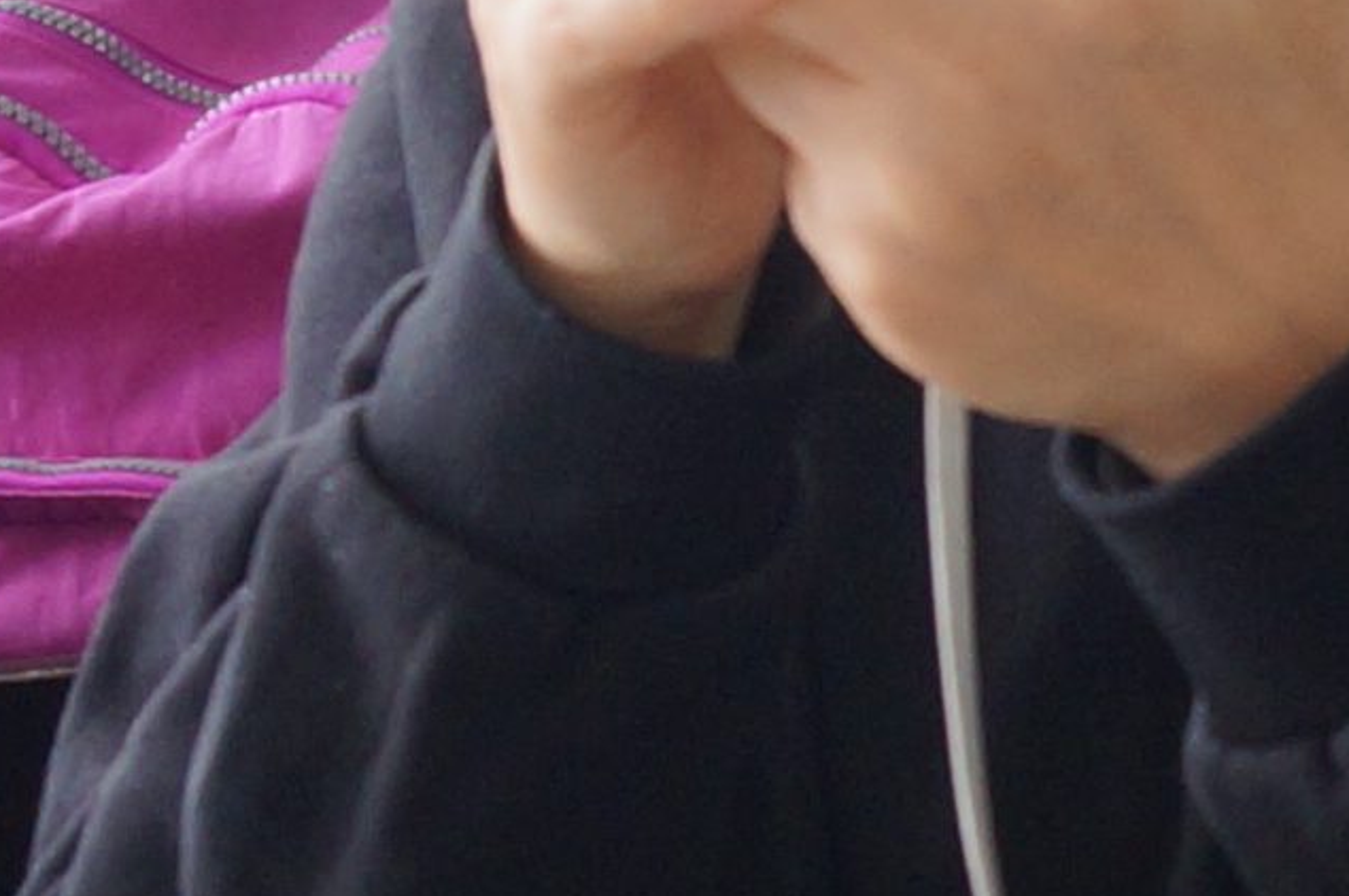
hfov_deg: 9.2
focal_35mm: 209
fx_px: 7824
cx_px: 2777
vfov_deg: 6.6
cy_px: 603
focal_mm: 18
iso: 320
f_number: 5.6
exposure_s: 1/30
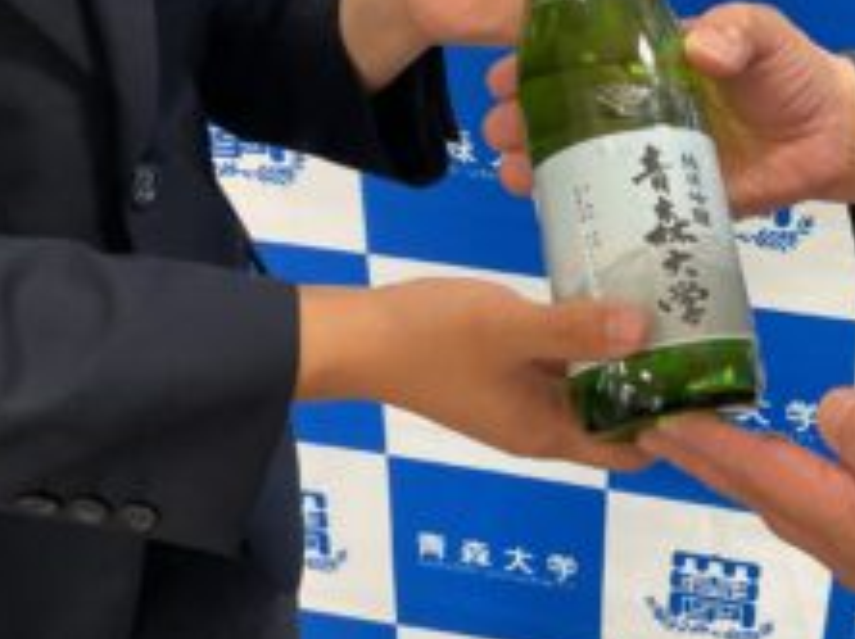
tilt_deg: -26.9
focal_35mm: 49
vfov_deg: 29.5
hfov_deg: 38.0
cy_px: 248
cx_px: 637
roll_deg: -1.9
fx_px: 1209
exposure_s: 1/50
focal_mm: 3
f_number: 1.8
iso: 50
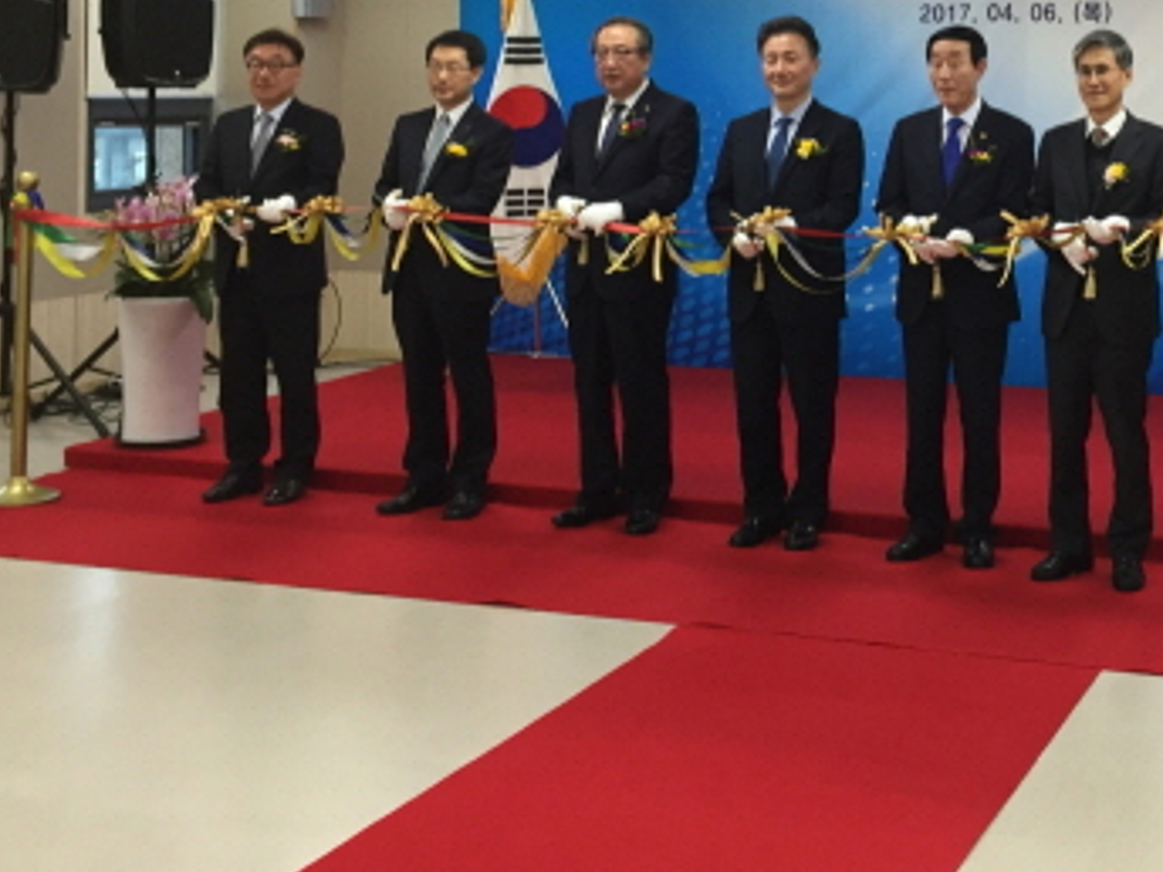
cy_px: 101
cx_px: 921
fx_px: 1848
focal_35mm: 55
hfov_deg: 34.0
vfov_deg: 25.8
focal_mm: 4.15
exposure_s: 1/30
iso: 50
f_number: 2.2
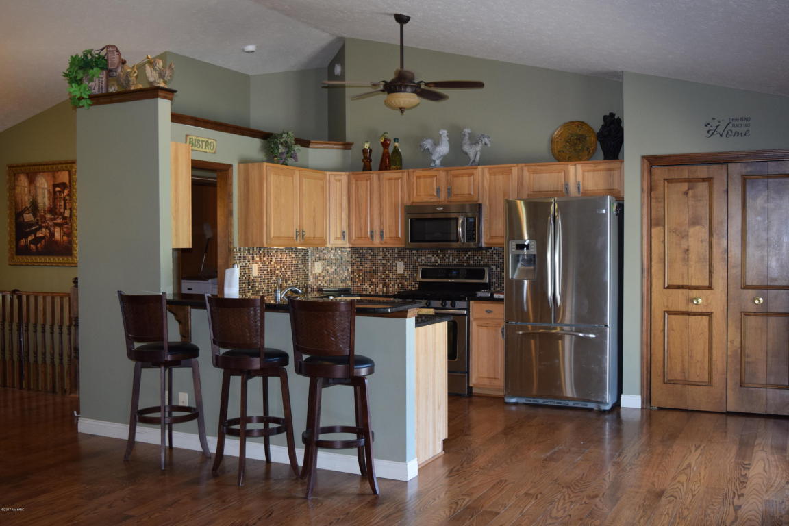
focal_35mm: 38
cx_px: 394
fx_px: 822
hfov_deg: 51.3
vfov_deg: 35.5
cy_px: 263
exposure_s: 1/80
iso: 800
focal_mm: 25
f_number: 4.5
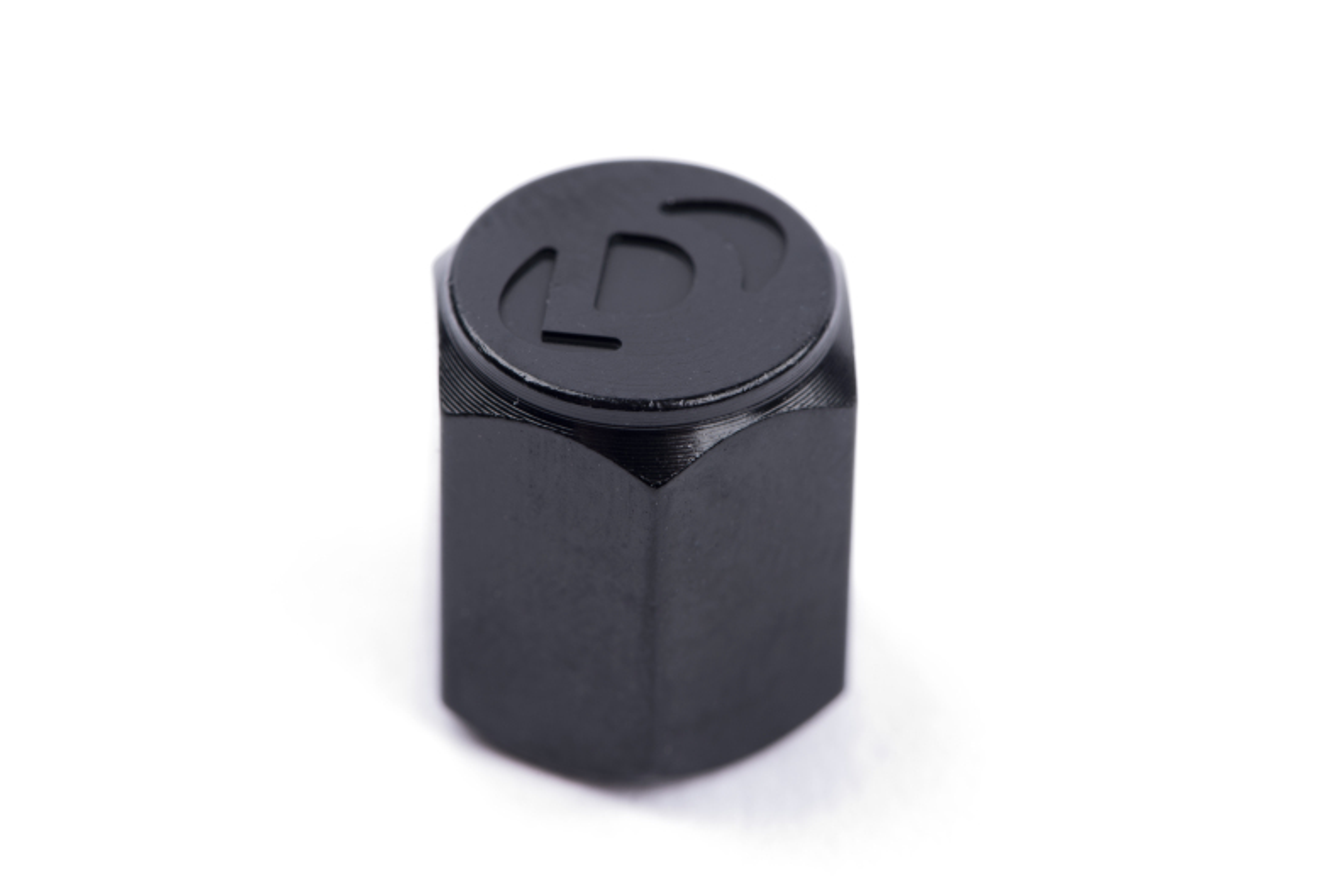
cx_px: 668
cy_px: 451
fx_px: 3958
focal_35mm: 106
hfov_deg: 19.3
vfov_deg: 12.9
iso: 100
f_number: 22
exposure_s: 1/125
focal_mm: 105
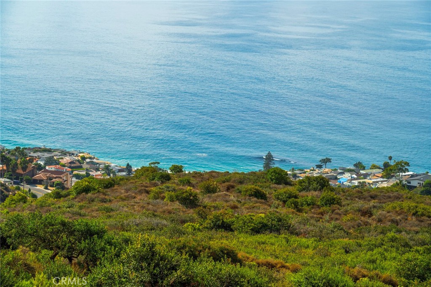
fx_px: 1137
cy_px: 144
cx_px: 216
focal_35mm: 95
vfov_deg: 14.4
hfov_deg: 21.5
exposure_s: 1/640
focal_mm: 95
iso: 160
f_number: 7.1
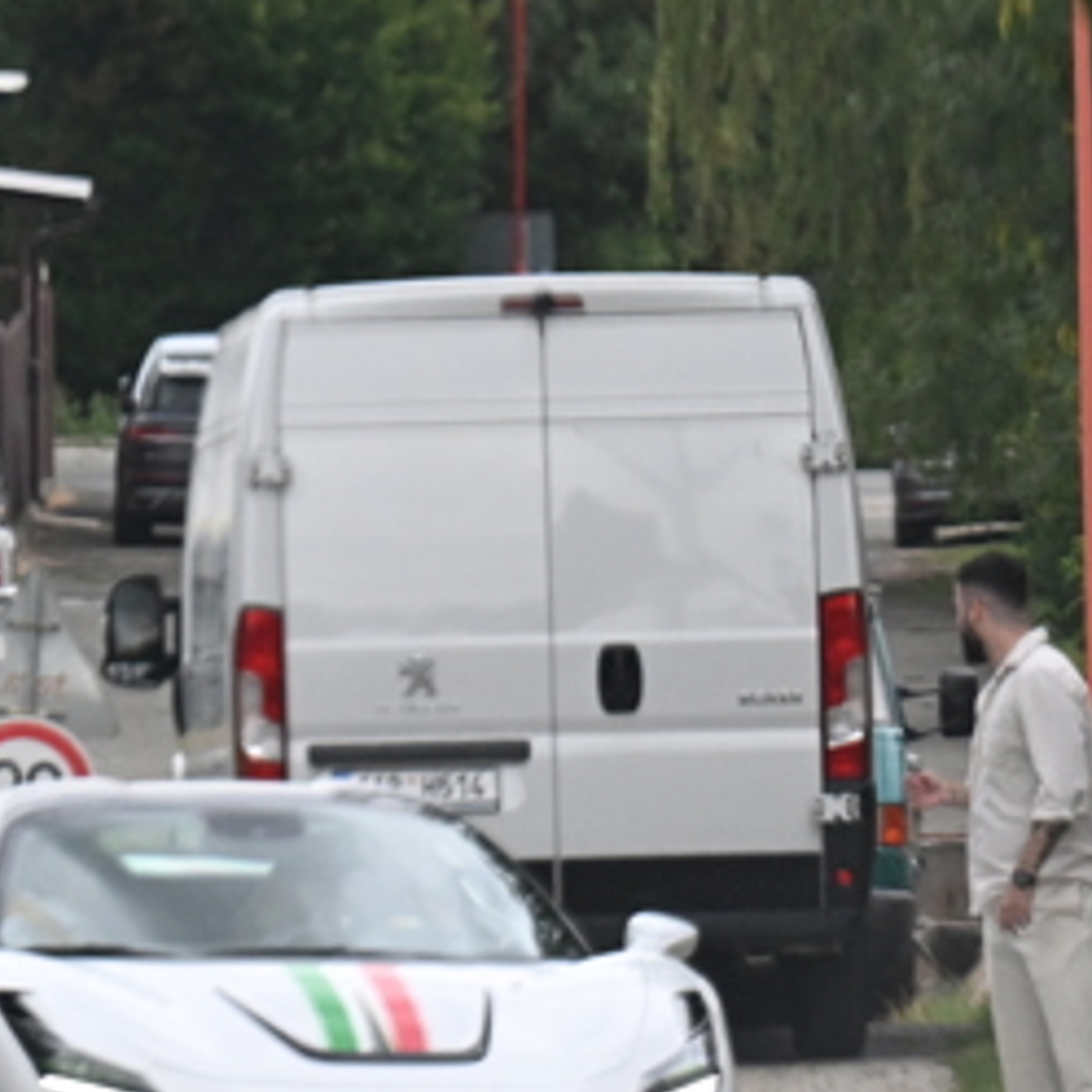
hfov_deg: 2.5
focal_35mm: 707
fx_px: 25233
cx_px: 890
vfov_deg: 2.5
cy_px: 978
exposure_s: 1/6400
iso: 2500
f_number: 4.5
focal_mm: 200
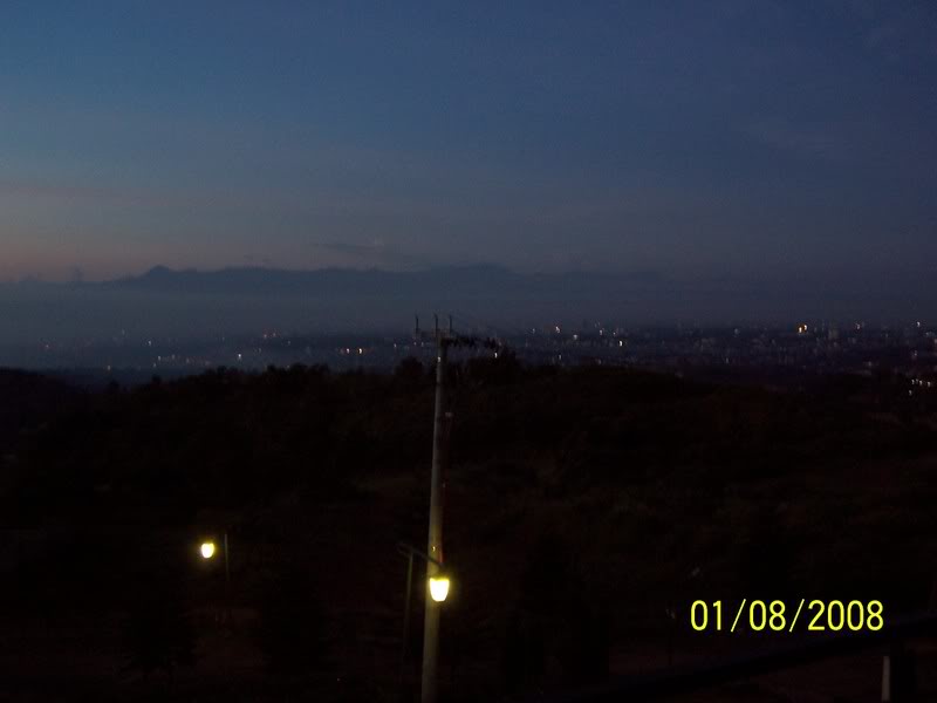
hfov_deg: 49.0
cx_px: 468
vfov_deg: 37.7
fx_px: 1029
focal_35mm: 38
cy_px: 352
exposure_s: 1/8
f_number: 2.8
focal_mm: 6.3
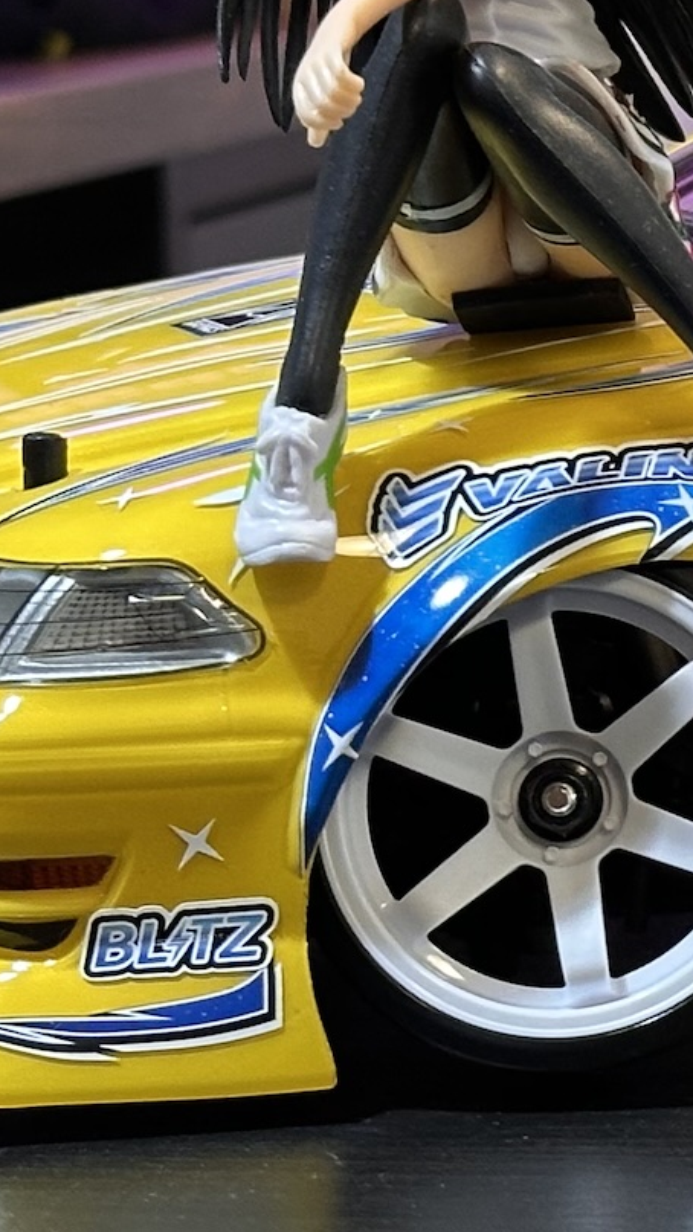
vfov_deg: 13.3
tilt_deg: -6.5
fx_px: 5292
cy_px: 399
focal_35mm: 162
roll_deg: +0.6
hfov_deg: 7.3
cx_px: 1259
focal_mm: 6.86
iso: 125
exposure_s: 1/50
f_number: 1.78
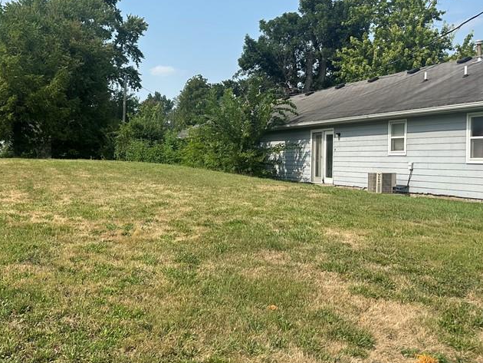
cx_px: 119
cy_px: 174
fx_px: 544
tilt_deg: -2.3
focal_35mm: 39
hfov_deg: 46.1
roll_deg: +0.2
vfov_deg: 36.8
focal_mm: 6.86
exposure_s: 1/4016
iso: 80
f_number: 1.78
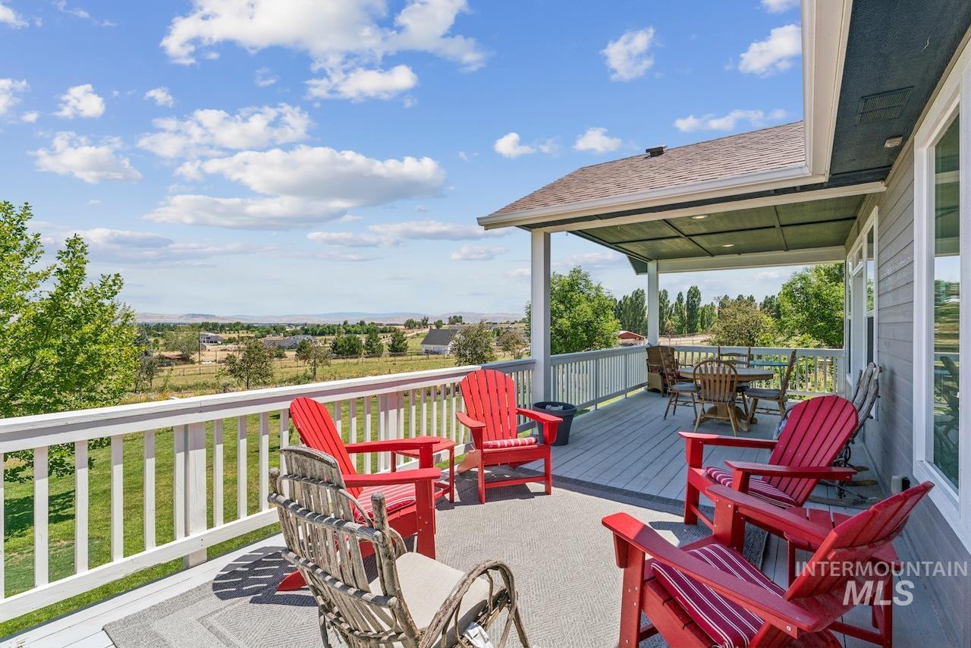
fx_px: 445
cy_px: 324
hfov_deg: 95.0
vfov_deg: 72.1
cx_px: 486
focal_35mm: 16
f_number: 13
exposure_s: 1/320
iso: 400
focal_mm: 16.5
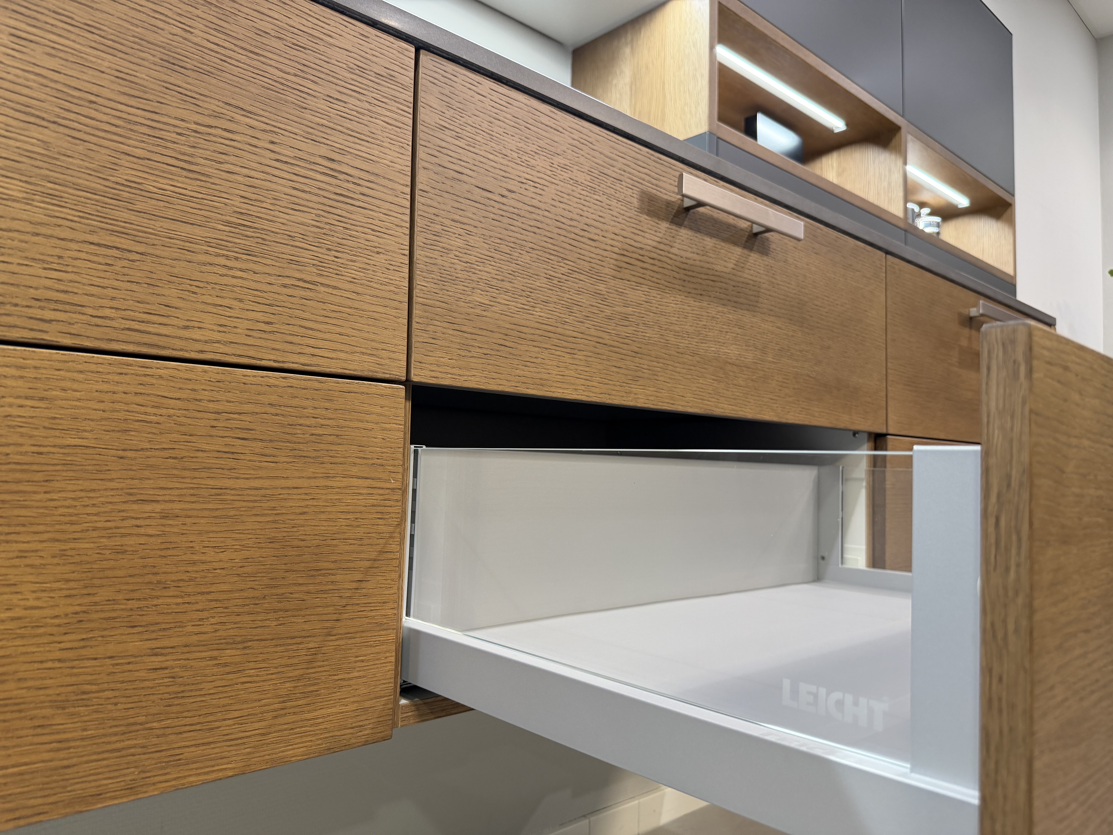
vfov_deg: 56.8
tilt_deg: +3.0
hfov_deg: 71.6
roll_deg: -0.9
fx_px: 772
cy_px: 418
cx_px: 556
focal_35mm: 24
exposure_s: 1/56
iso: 250
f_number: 1.78
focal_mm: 6.76
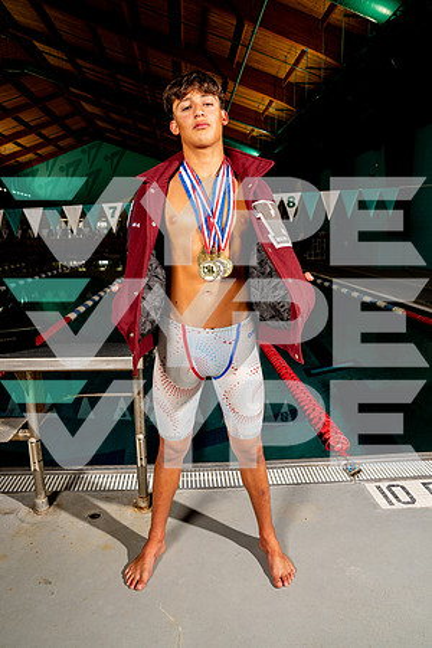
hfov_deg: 53.1
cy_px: 324
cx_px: 216
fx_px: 432
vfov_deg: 73.7
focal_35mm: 24
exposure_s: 1/125
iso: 400
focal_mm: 24
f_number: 7.1
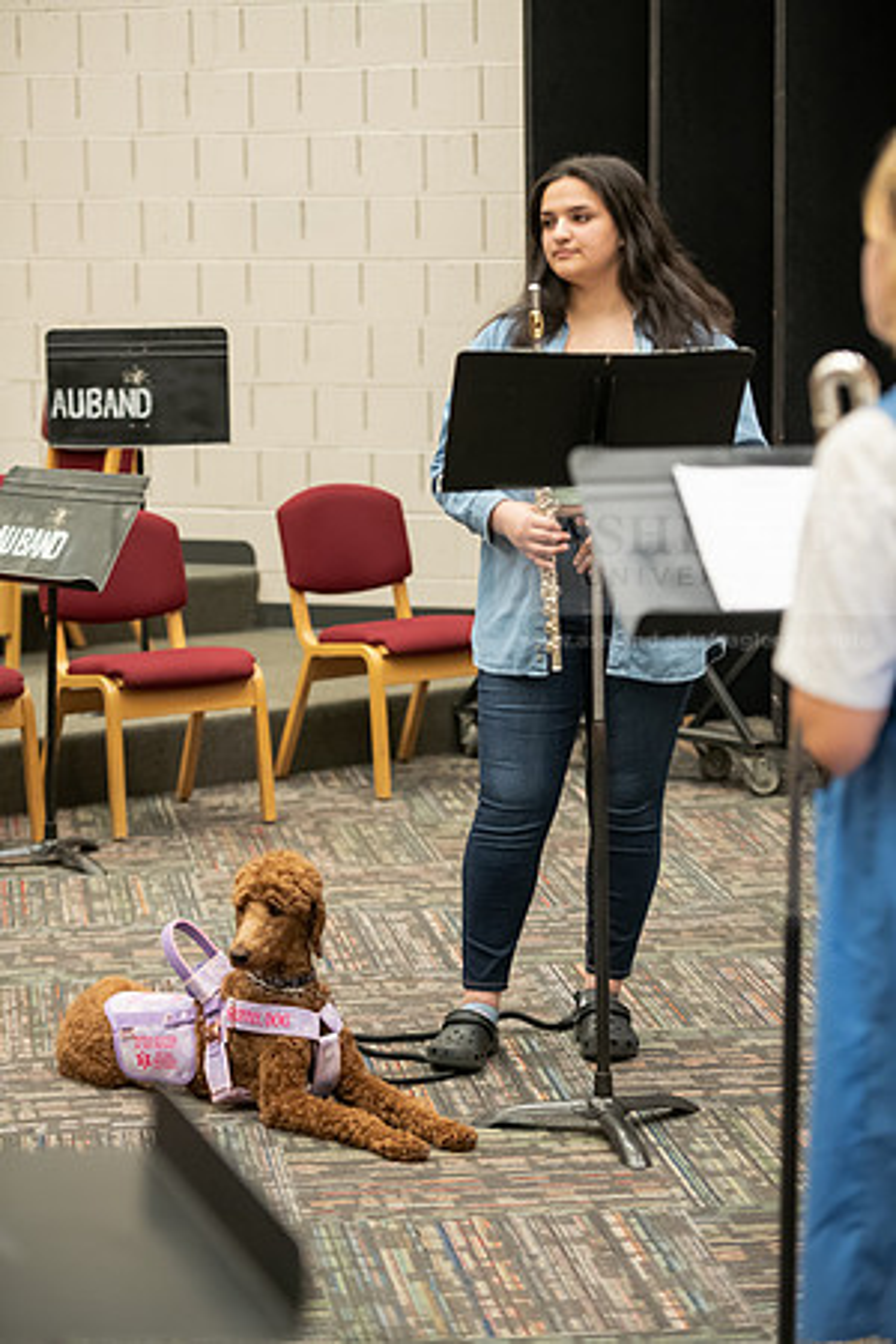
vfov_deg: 20.8
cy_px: 672
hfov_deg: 14.0
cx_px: 448
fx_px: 3658
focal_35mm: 98
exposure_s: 1/200
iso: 2500
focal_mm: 98
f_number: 2.8
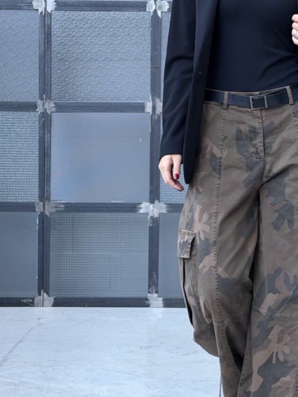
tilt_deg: -2.0
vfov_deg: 25.3
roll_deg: +0.1
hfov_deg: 19.0
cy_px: 143
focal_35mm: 77
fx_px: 884
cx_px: 219
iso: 250
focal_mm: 6.76
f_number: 1.78
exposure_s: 1/47
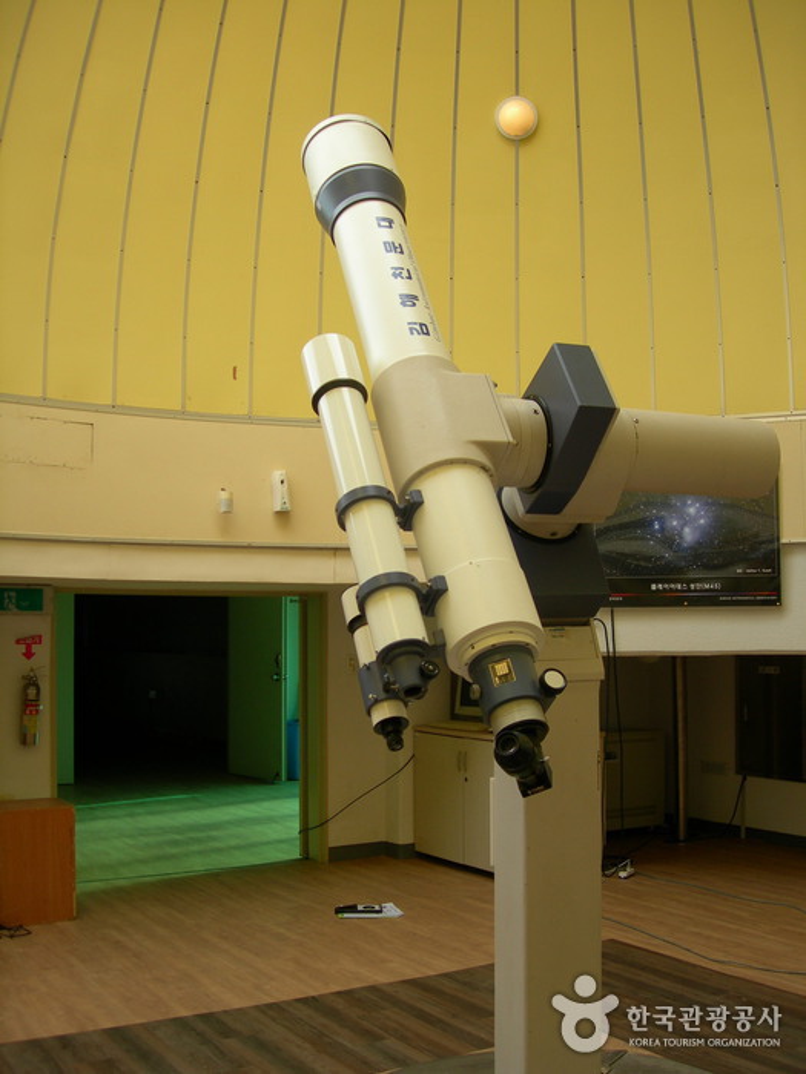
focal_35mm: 38
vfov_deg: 49.0
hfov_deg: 37.7
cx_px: 403
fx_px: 1180
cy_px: 537
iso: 50
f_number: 2.8
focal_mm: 7.8
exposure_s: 1/167
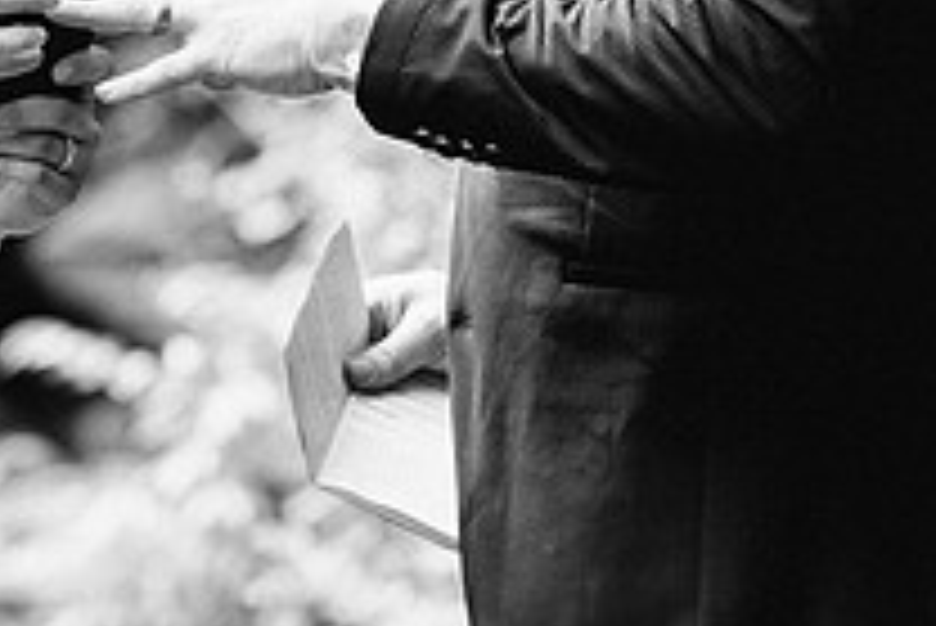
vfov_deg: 5.1
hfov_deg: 7.6
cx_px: 243
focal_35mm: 269
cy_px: -160
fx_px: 6999
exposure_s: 1/250
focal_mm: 95
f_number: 3.2
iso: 500
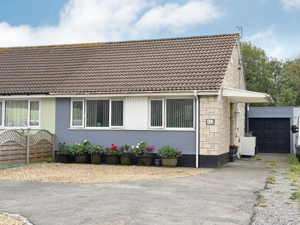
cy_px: 112
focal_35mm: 48
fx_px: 416
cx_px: 150
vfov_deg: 30.3
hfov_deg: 39.7
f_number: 1.78
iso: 80
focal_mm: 6.76
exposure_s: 1/1330
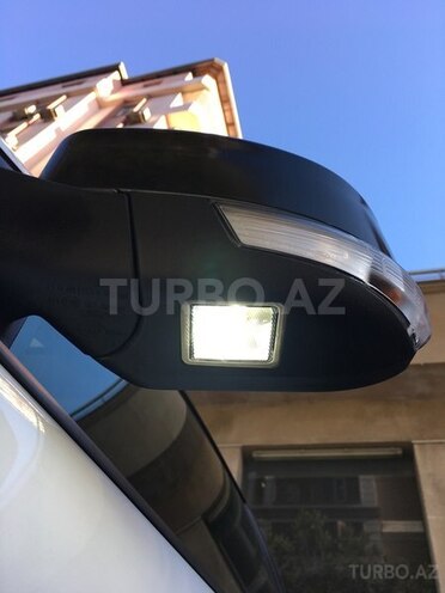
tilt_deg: +53.9
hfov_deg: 48.2
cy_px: 296
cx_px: 222
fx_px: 497
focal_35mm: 29
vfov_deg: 61.7
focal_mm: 4.15
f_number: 2.2
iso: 25
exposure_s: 1/163
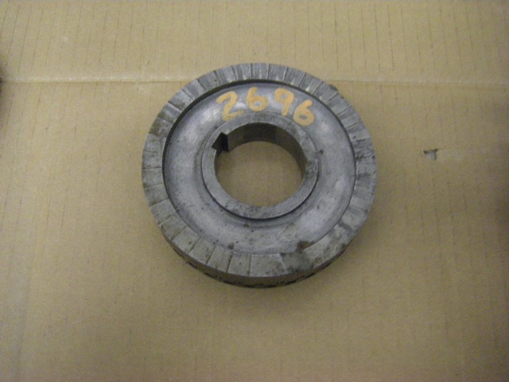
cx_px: 254
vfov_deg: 37.7
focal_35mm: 38
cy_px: 191
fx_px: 559
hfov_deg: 49.0
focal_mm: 6.3
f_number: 3.5
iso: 800
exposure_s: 1/13
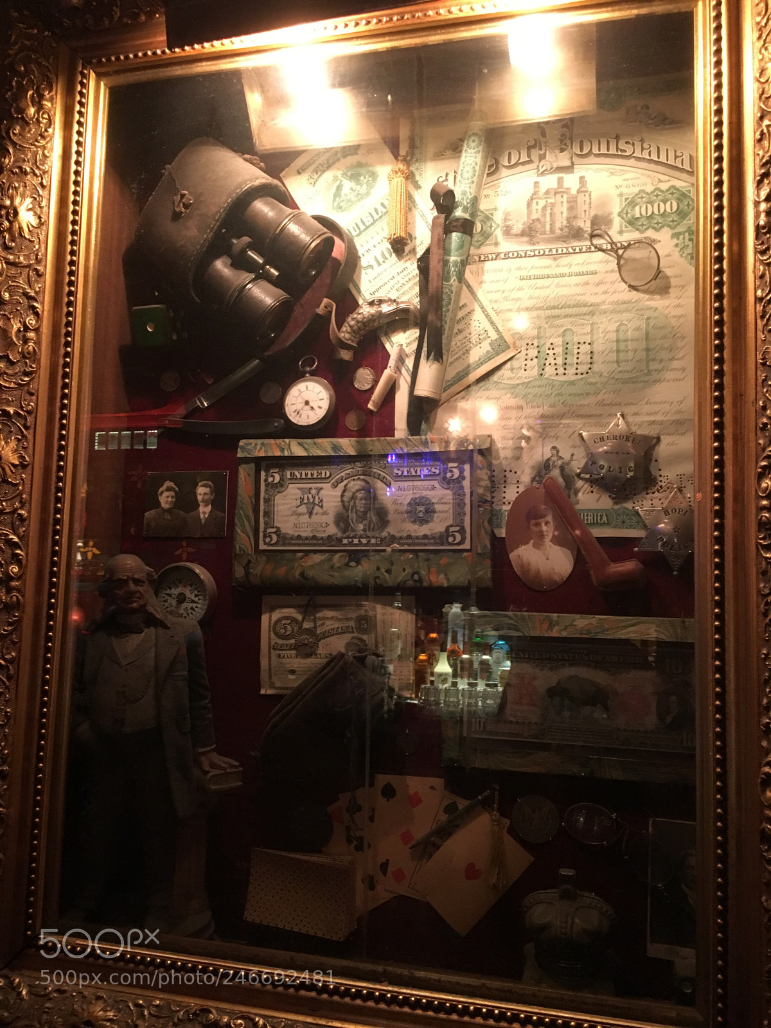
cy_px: 514
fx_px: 861
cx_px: 386
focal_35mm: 29
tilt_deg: +5.4
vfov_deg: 61.7
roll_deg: -2.0
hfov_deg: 48.2
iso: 400
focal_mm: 4.15
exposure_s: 1/17
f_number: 2.2
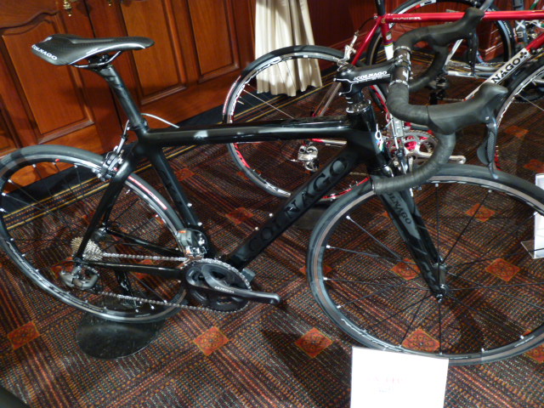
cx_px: 272
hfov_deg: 58.4
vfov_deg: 45.4
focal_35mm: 31
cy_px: 204
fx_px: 487
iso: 400
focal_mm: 5.6
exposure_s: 1/8
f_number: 3.4
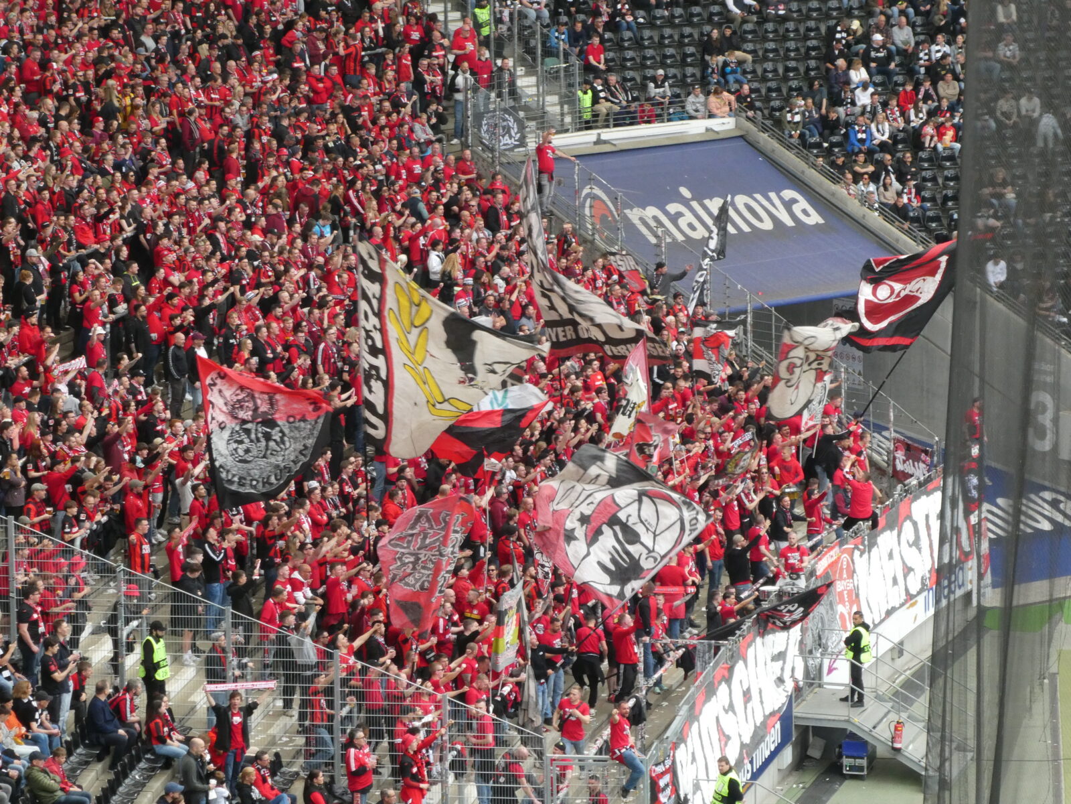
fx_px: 5724
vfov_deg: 8.0
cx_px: 536
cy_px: 402
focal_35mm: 185
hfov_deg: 10.7
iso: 400
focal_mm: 33.2
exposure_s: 1/125
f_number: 5.6
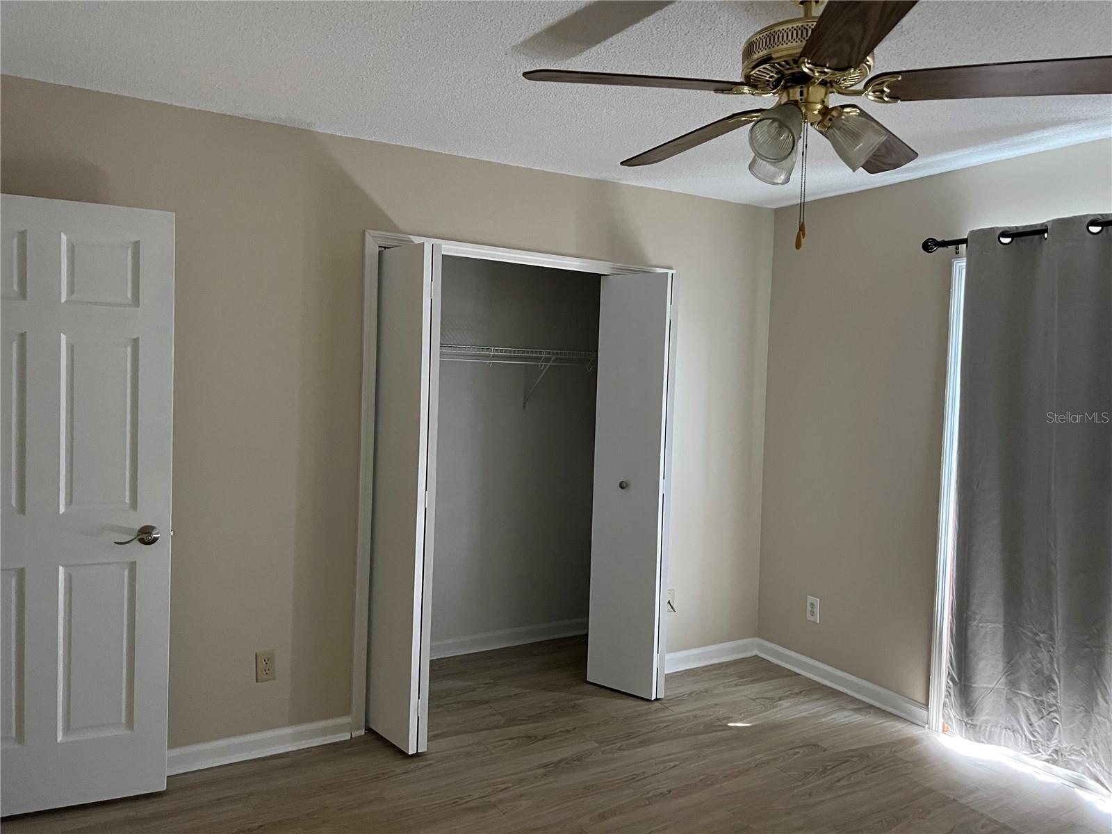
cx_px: 556
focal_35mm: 26
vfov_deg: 53.1
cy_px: 417
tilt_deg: -2.0
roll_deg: -2.1
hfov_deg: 67.3
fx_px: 835
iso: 500
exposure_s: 1/59
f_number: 1.5
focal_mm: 5.7
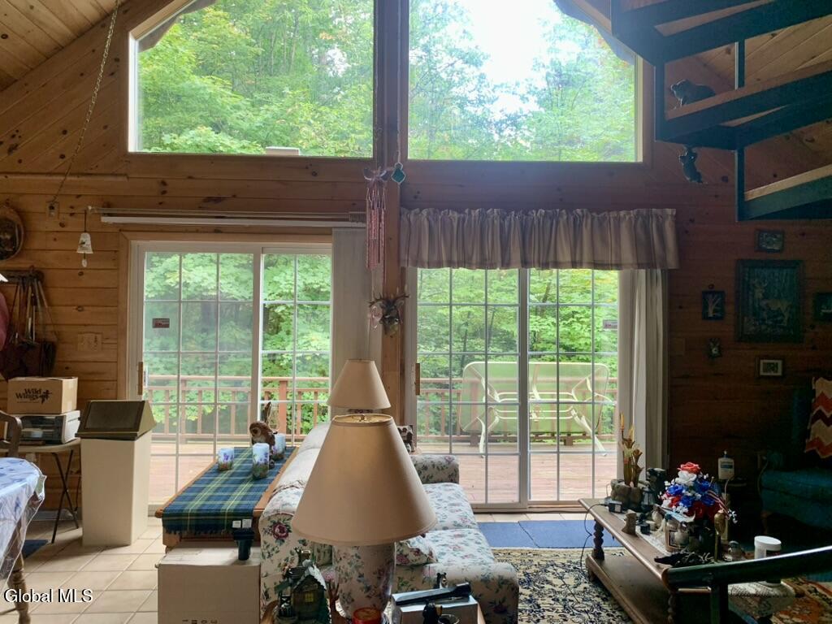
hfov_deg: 67.3
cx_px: 416
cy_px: 312
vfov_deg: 53.1
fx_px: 625
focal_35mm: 26
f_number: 1.8
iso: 100
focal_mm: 4.25
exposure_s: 1/78
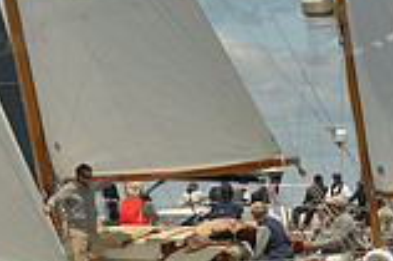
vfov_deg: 4.4
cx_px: 177
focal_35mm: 313
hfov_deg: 6.6
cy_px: 165
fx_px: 3413
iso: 400
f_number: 9
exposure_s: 1/800
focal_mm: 85
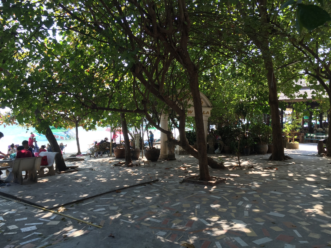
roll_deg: -1.7
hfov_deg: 61.7
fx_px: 277
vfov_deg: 48.2
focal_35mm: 29
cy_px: 124
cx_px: 166
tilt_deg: -1.7
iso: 32
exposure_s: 1/170
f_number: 2.2
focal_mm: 4.15
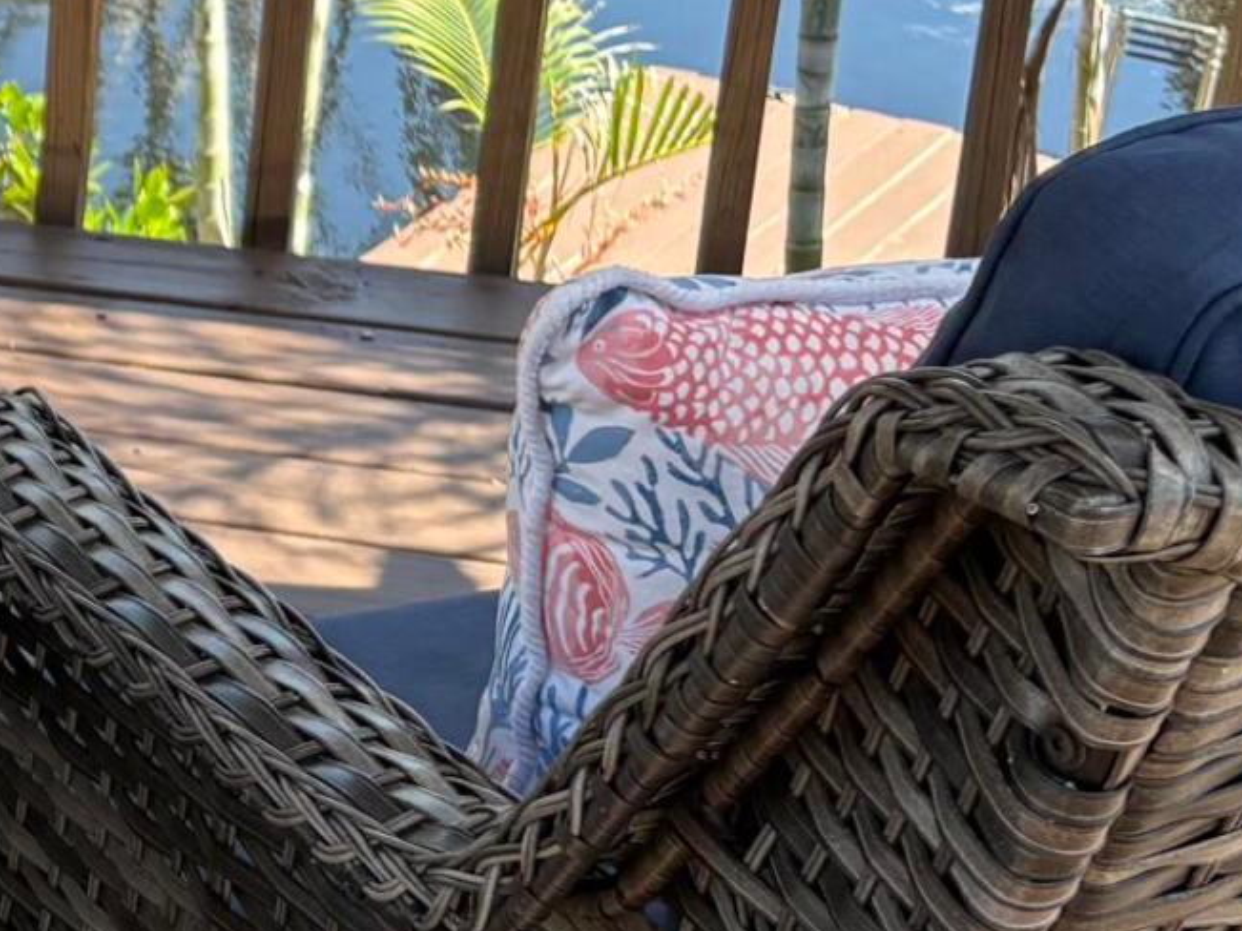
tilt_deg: -23.7
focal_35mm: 115
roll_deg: +0.3
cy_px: 378
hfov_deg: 16.0
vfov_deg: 12.9
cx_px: -502
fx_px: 4125
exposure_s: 1/489
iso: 50
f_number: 1.6
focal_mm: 5.96
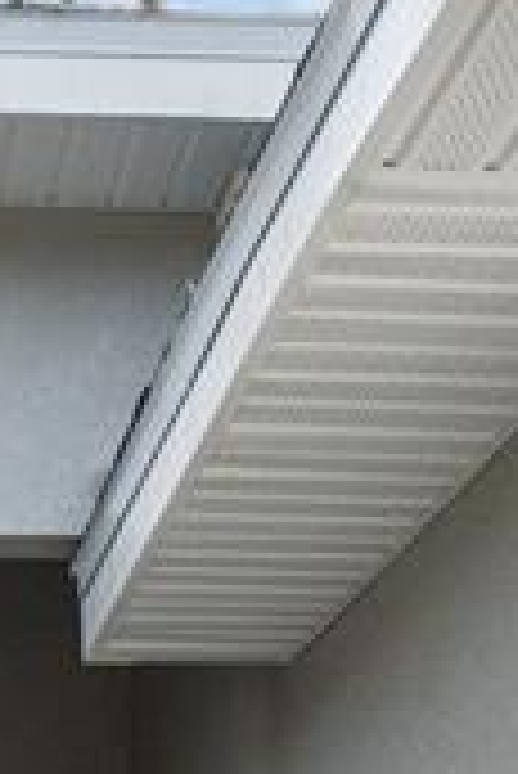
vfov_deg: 16.0
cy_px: 1202
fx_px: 2498
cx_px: -122
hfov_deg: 11.6
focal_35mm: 116
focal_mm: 13
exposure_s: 1/125
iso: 640
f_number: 8
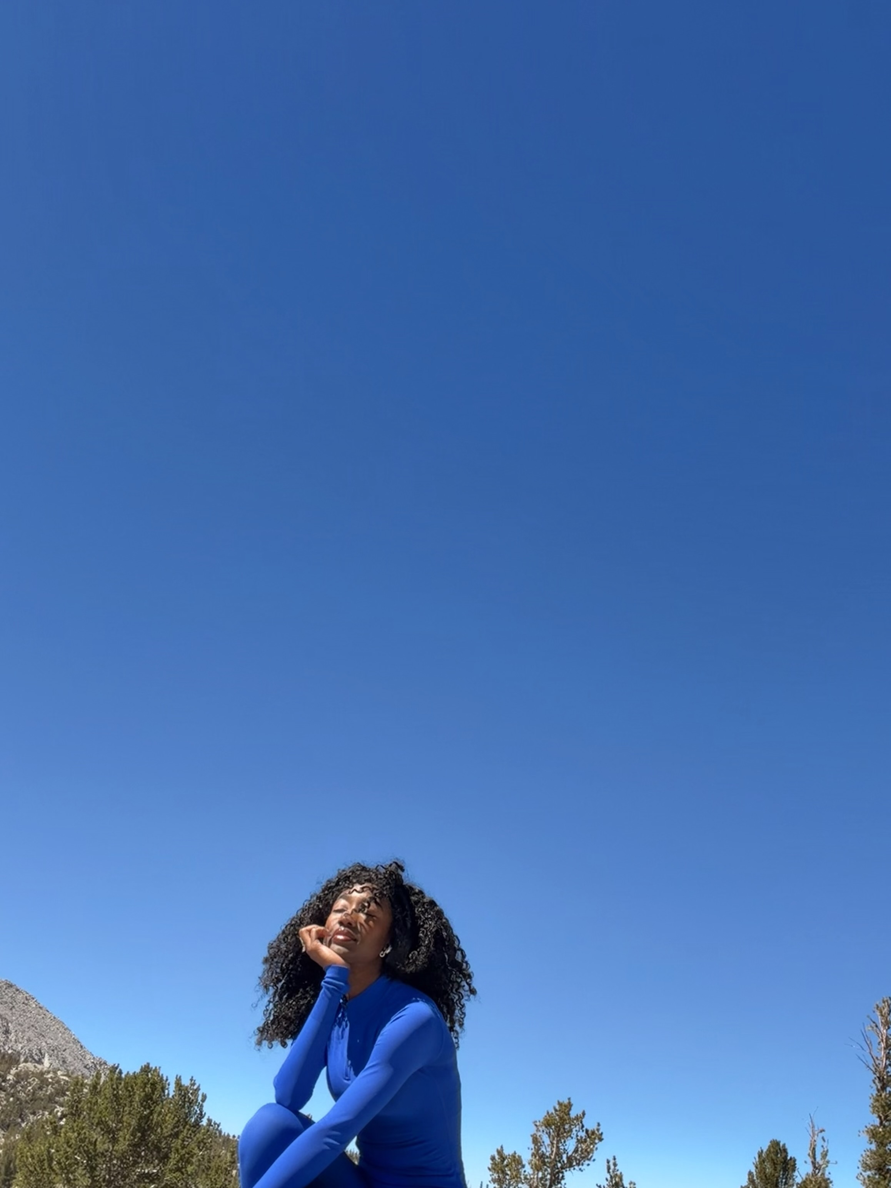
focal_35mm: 30
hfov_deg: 46.8
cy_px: 594
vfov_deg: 60.0
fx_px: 1030
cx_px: 446
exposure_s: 1/748
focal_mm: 2.71
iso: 25
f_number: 1.9
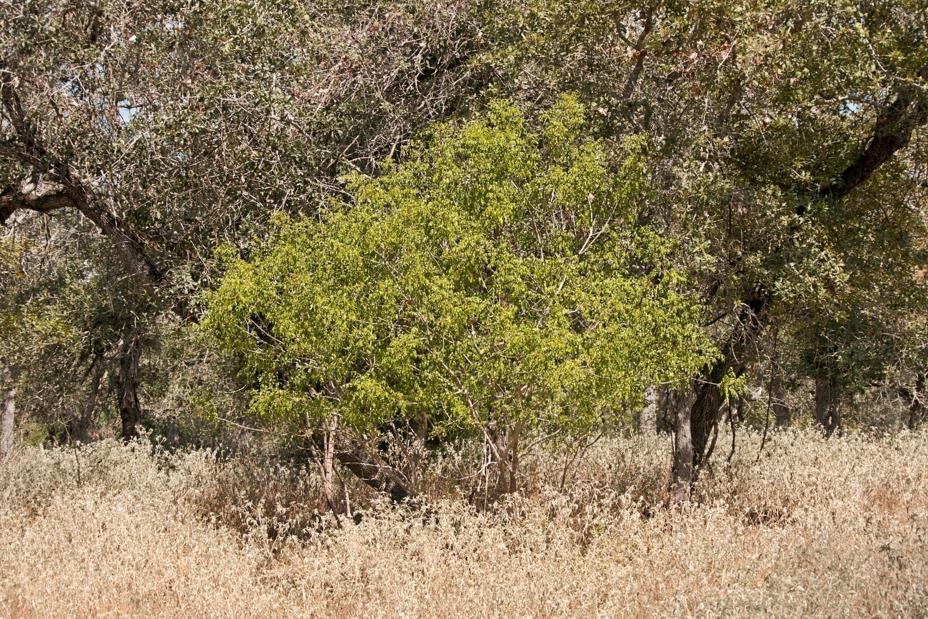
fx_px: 2655
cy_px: 310
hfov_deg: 19.8
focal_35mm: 103
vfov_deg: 13.3
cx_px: 464
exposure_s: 1/320
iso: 100
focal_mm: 68.4
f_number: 5.6
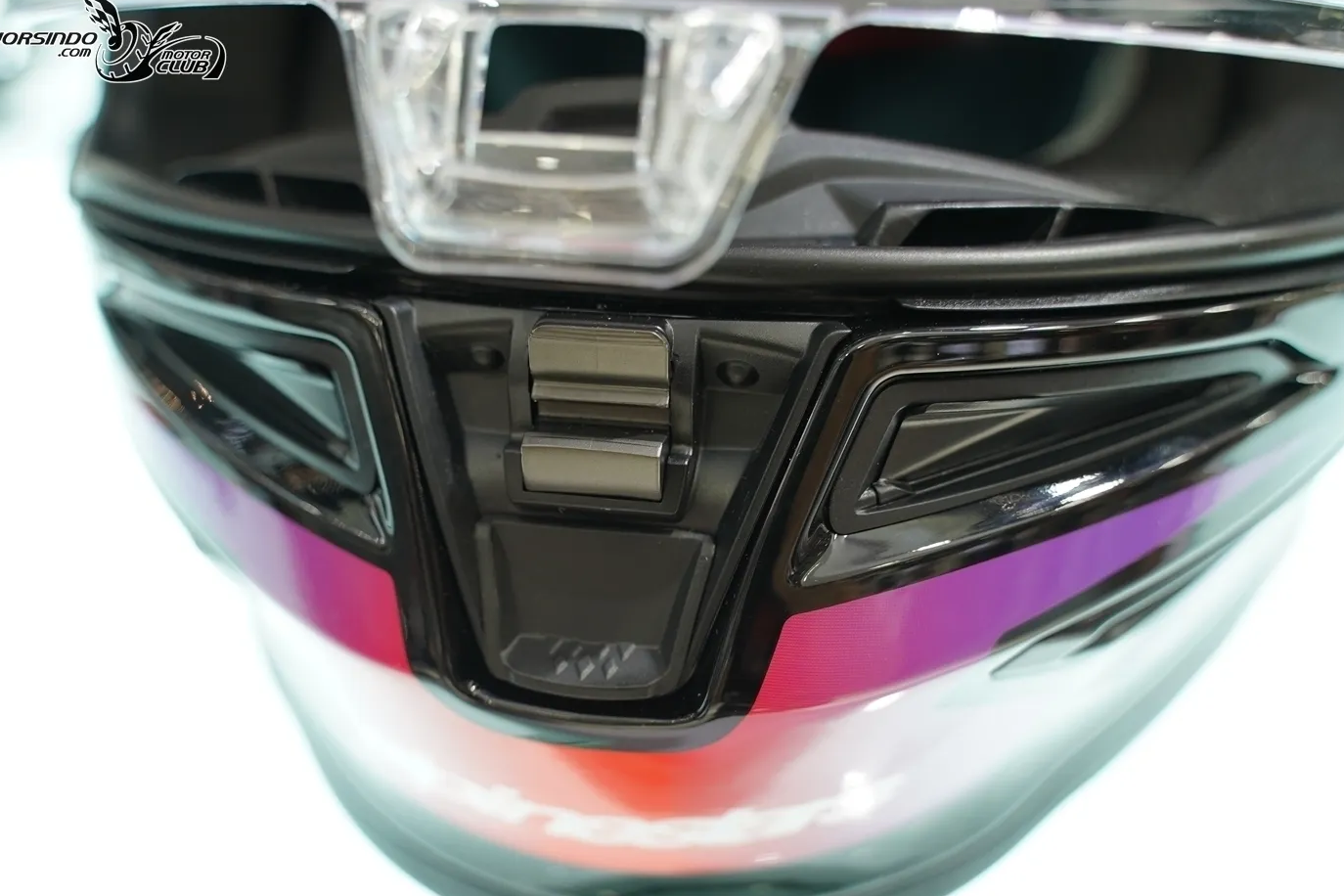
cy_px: 560
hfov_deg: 50.6
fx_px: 1419
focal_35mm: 38
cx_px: 607
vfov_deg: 34.9
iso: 250
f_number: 3.5
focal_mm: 29
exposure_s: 1/60
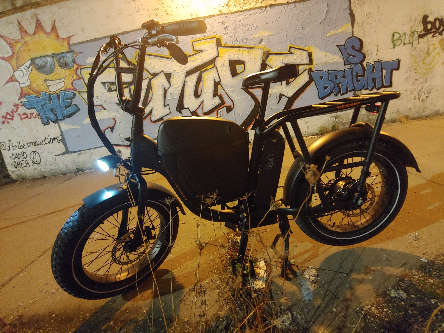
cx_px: 222
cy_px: 166
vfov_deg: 78.1
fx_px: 205
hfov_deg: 94.5
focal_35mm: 16
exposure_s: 1/15
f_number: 1.9
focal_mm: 2.18
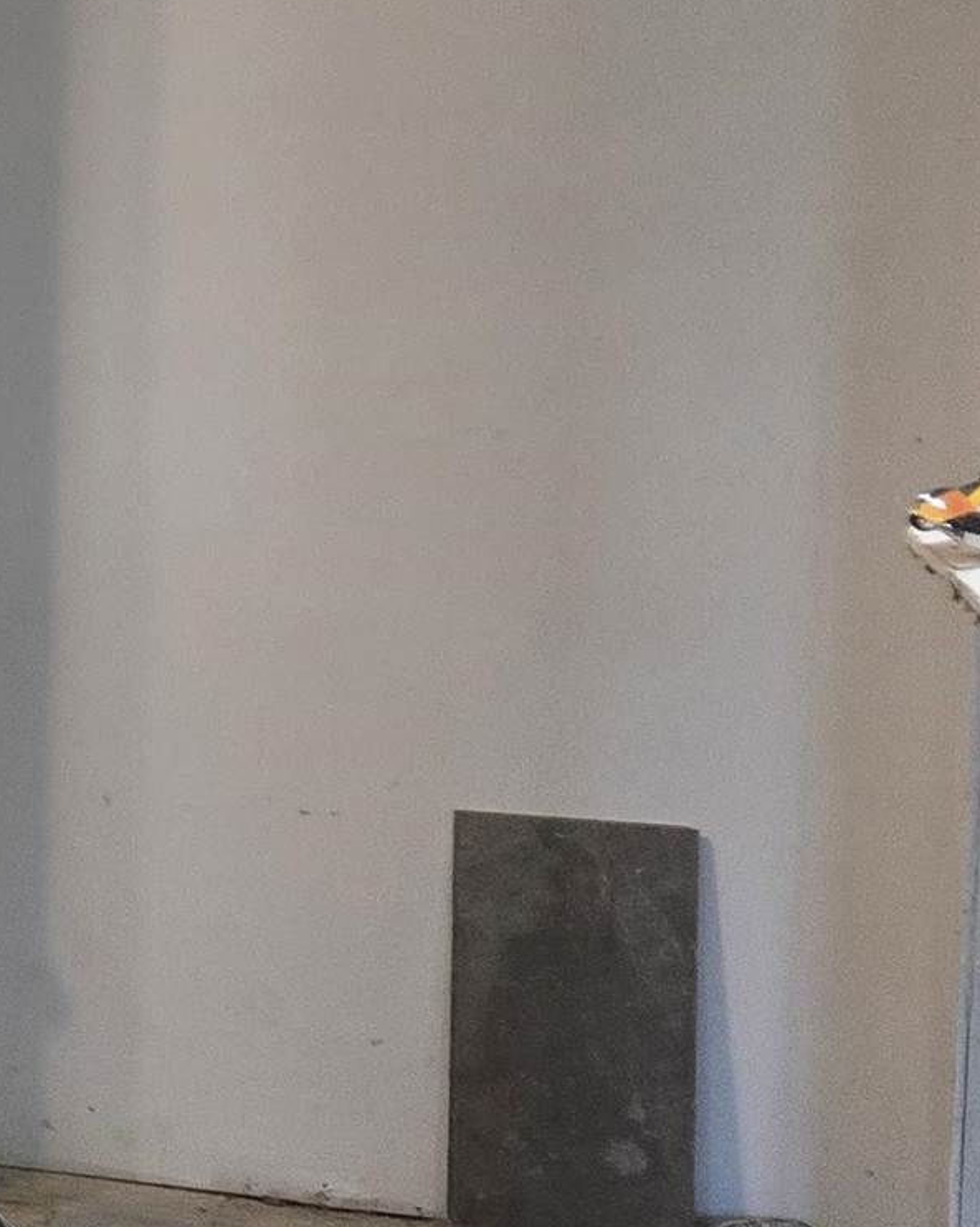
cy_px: 451
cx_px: -1078
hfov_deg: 13.7
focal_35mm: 93
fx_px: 3374
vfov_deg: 20.6
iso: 320
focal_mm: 5.4
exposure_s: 1/120
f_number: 1.8
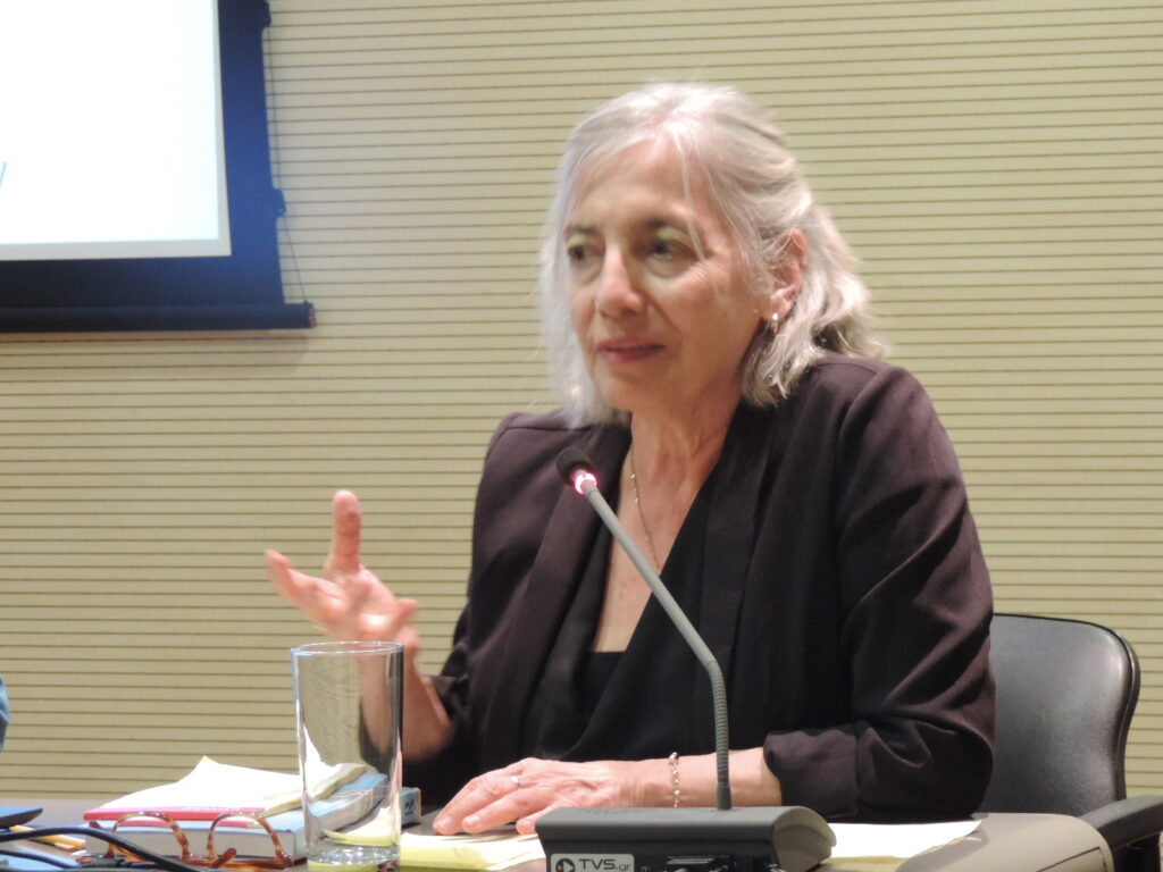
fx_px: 5712
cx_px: 582
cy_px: 436
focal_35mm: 170
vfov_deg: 8.7
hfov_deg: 11.6
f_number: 4.5
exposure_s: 1/15
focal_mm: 30.3
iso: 800
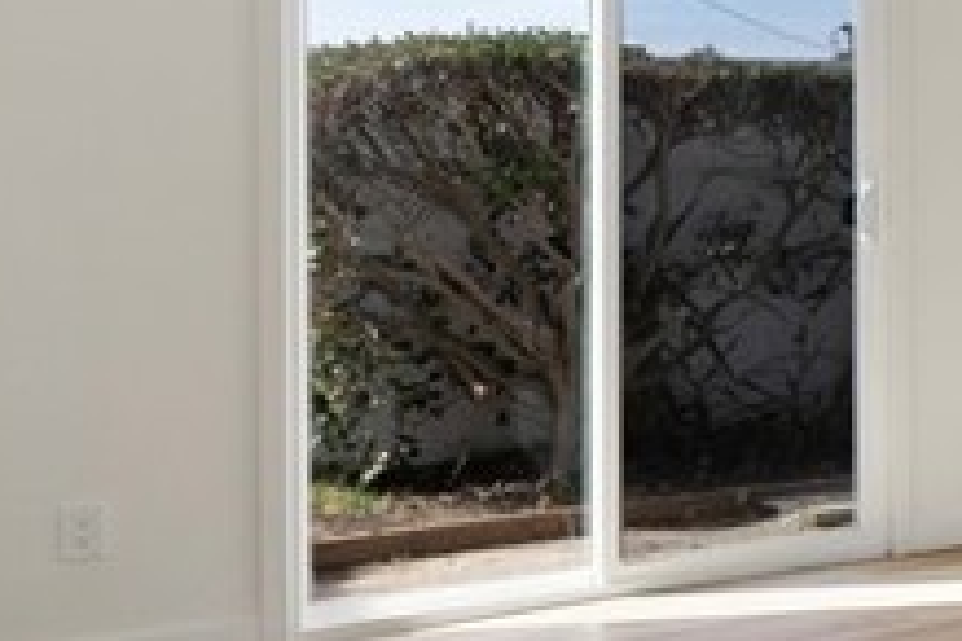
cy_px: 136
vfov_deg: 19.3
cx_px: 1595
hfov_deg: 21.8
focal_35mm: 70
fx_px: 1870
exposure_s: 1/20
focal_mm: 10
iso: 250
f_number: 8
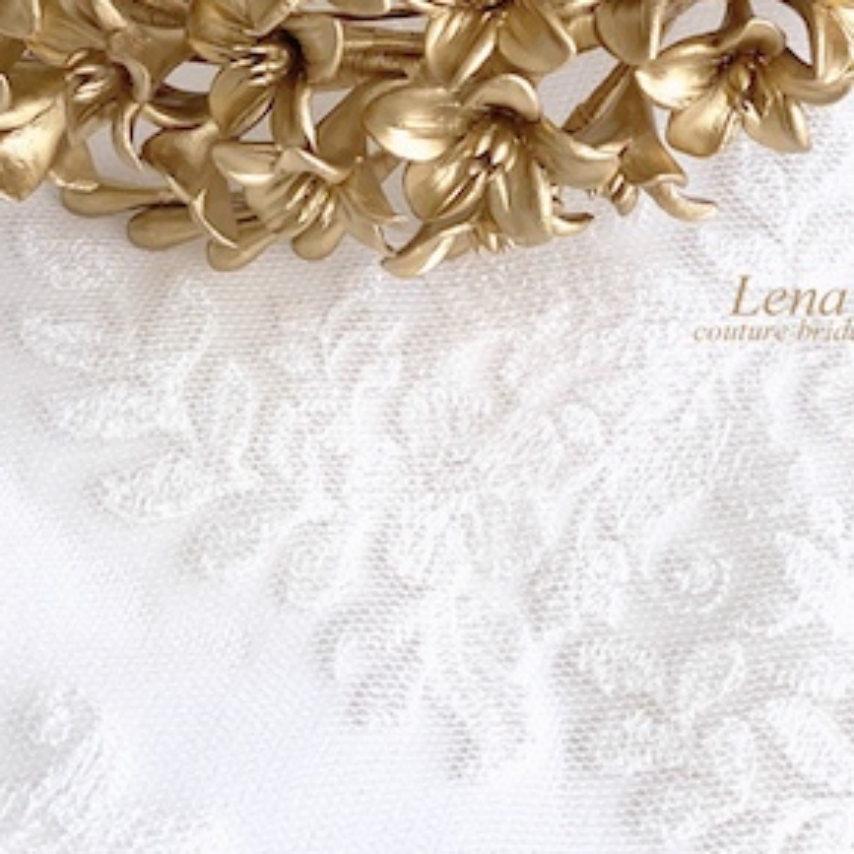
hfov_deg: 12.2
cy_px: -301
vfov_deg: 11.8
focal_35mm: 143
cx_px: 486
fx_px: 3991
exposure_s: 1/130
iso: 20
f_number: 2
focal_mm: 6
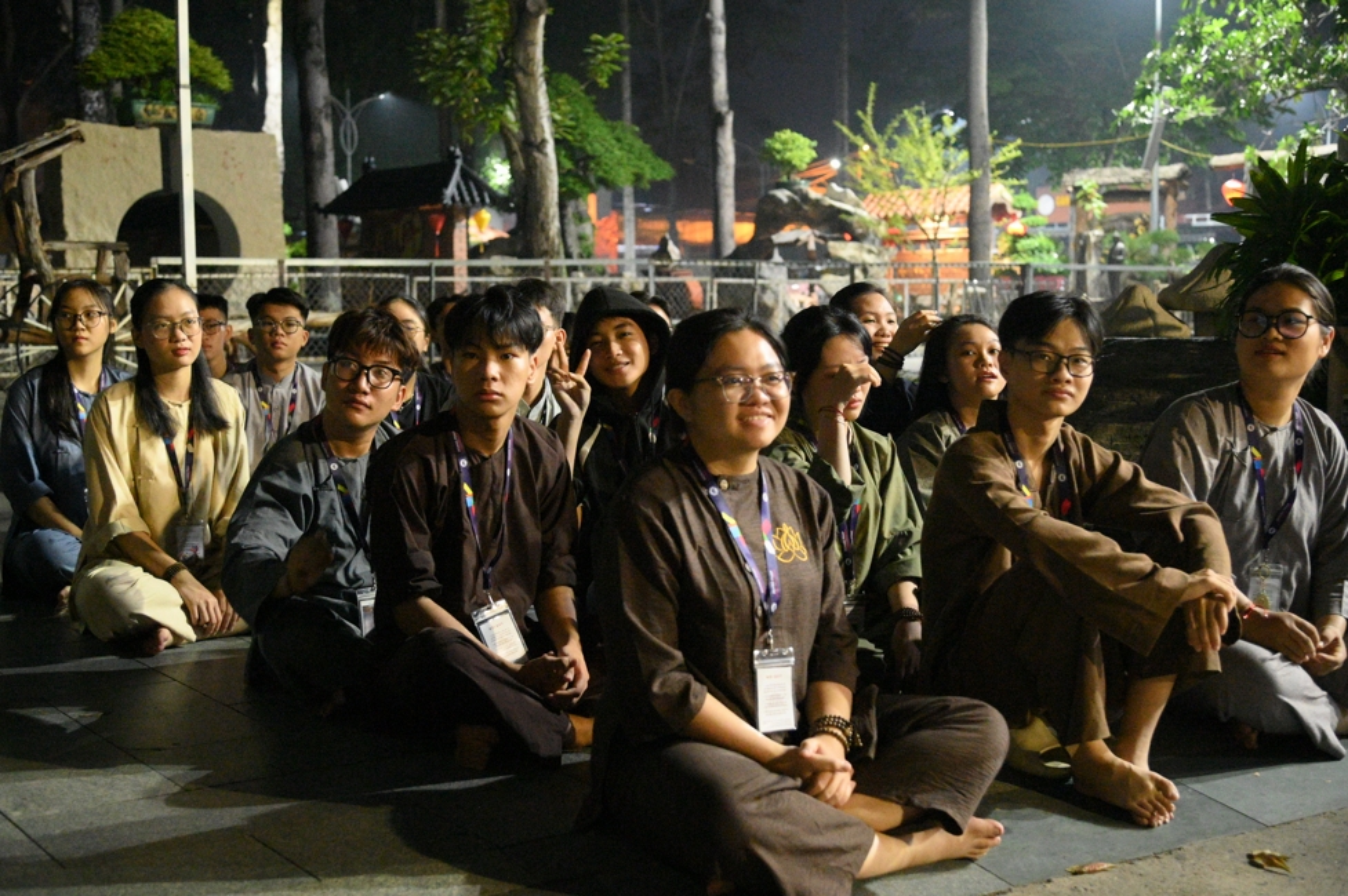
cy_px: 448
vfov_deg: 28.0
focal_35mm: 48
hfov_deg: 41.1
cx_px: 674
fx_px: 1796
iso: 25600
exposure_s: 1/80
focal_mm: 48
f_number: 4
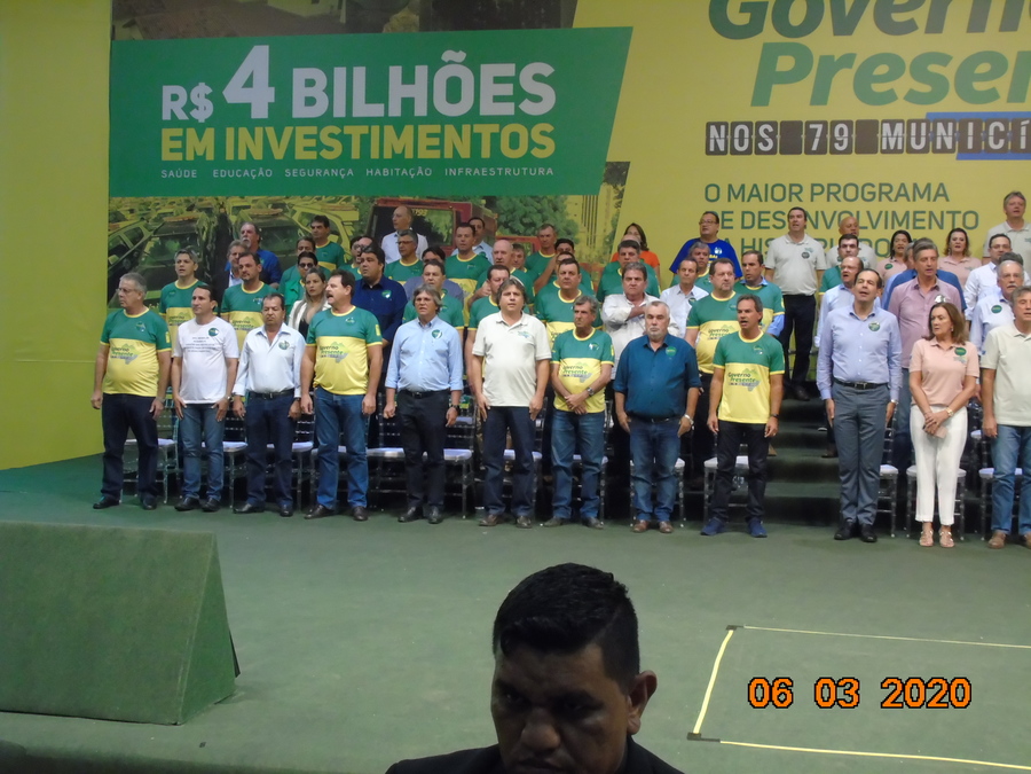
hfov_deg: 41.2
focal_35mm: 46
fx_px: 1370
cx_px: 516
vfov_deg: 31.5
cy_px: 387
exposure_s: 1/30
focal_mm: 8.2
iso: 640
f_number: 4.1
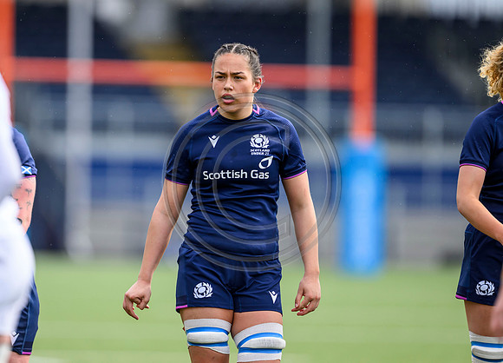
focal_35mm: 539
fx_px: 7726
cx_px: 214
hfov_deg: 3.7
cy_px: 177
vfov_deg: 2.7
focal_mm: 400
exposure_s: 1/3200
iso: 500
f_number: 3.2
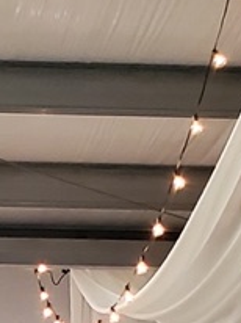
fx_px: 1879
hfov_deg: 7.0
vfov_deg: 8.6
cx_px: -263
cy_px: 866
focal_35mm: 202
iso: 320
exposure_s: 1/39
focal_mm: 4.3
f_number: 2.4
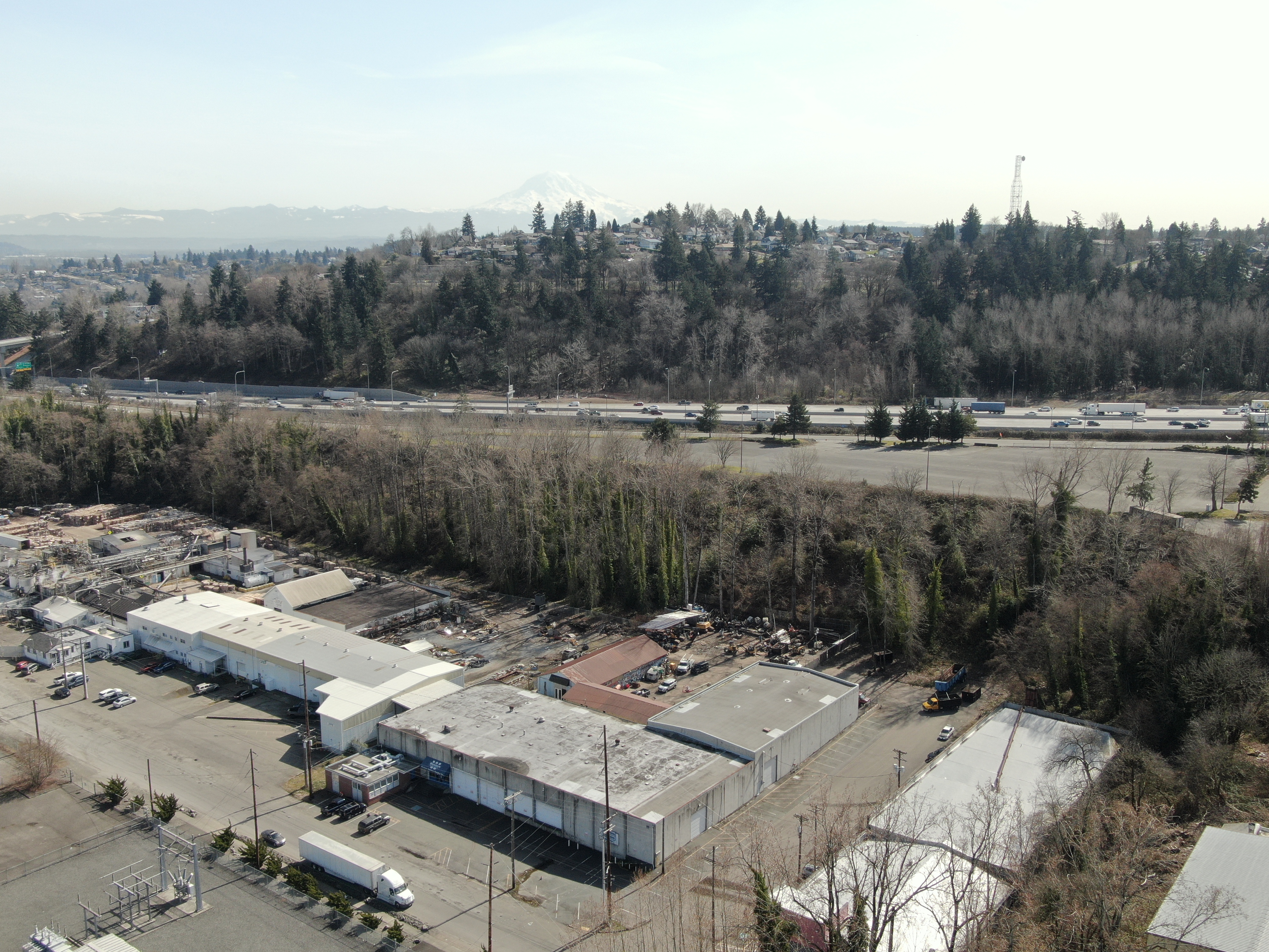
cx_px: 634
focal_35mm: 33
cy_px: 476
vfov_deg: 42.9
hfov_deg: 55.4
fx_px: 1210
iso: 100
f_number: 3.2
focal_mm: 5.69
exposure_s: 1/320
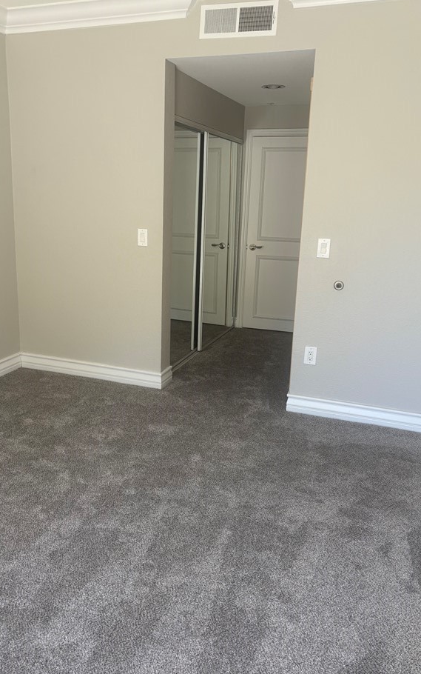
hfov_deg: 40.5
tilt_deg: -13.5
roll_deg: -1.1
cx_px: 172
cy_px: 332
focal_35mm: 31
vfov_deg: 61.2
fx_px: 569
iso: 64
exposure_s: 1/121
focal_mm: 5.96
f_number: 1.6
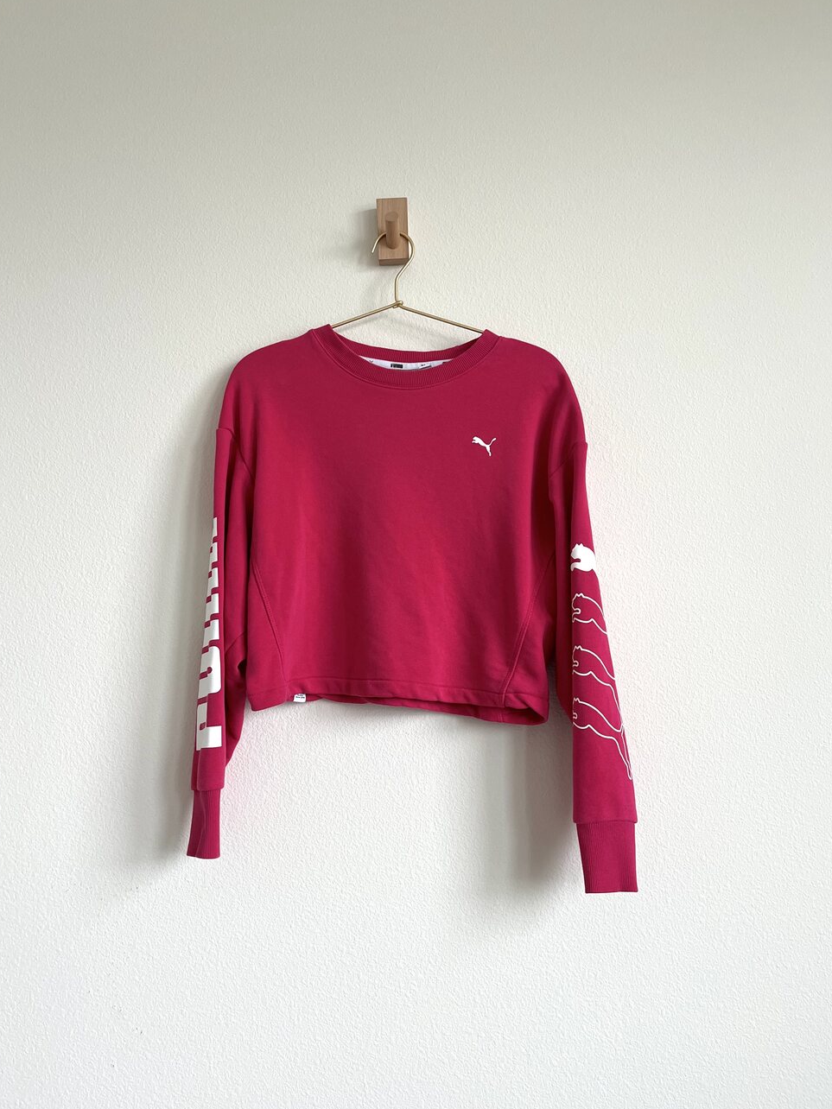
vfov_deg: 65.3
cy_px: 564
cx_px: 405
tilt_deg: +5.3
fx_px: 865
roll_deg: +1.3
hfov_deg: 51.3
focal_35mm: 27
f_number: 1.6
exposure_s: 1/121
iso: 125
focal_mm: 5.1
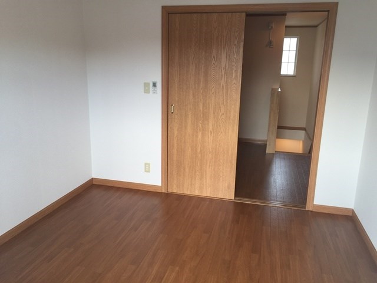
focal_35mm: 29
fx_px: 316
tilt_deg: -13.6
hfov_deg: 61.7
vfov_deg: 48.2
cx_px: 188
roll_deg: -2.0
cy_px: 142
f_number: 2.2
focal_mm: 4.15
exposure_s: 1/40
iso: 32
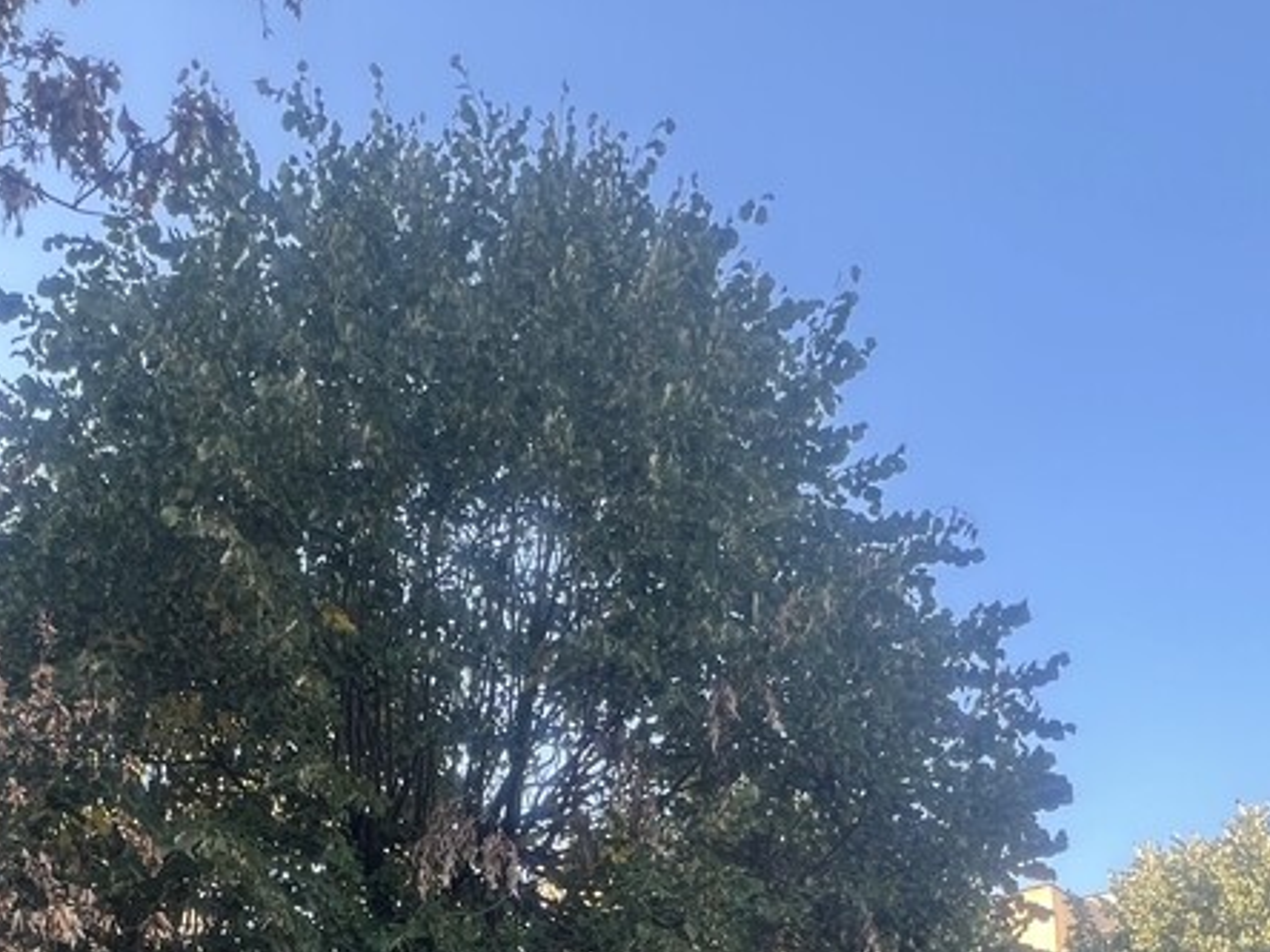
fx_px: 1101
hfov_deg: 59.1
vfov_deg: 38.7
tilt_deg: +15.0
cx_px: 466
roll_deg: -2.9
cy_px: 1046
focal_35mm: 30
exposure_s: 1/99
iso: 80
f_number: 1.8
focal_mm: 1.57
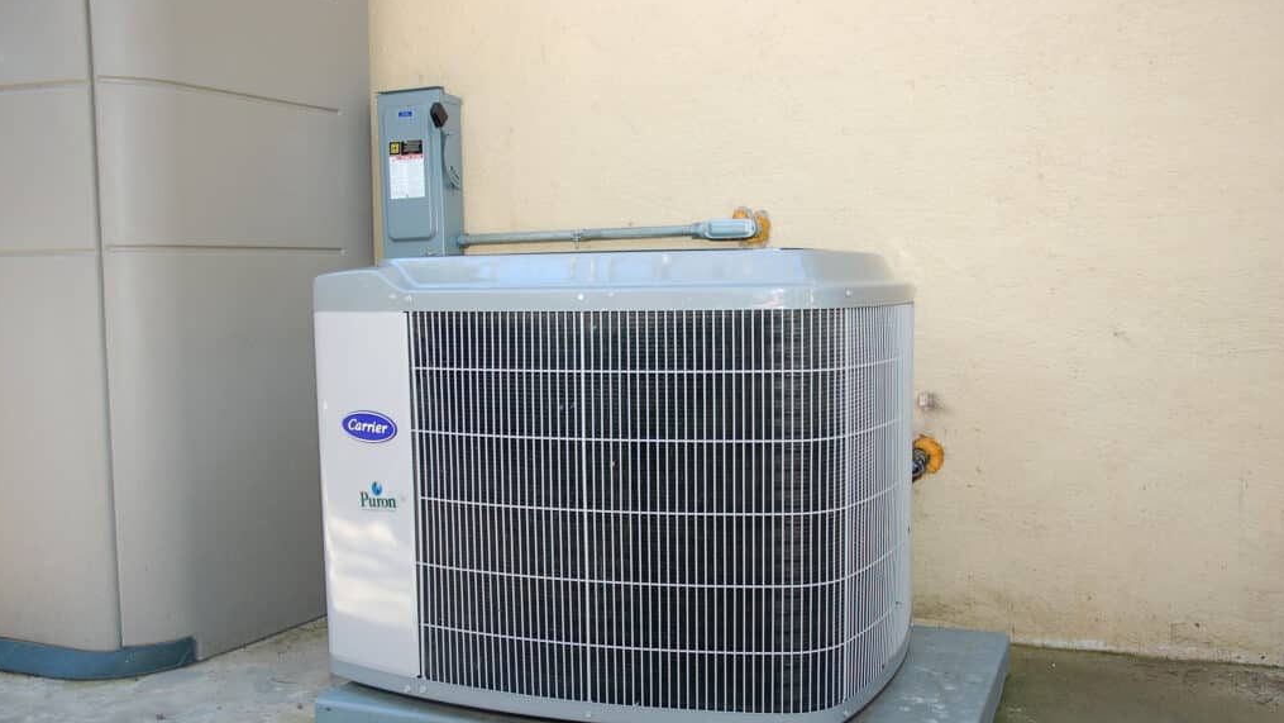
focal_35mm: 38
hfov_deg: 52.8
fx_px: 1294
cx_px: 641
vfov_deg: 31.1
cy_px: 425
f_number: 4
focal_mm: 24
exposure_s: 1/60
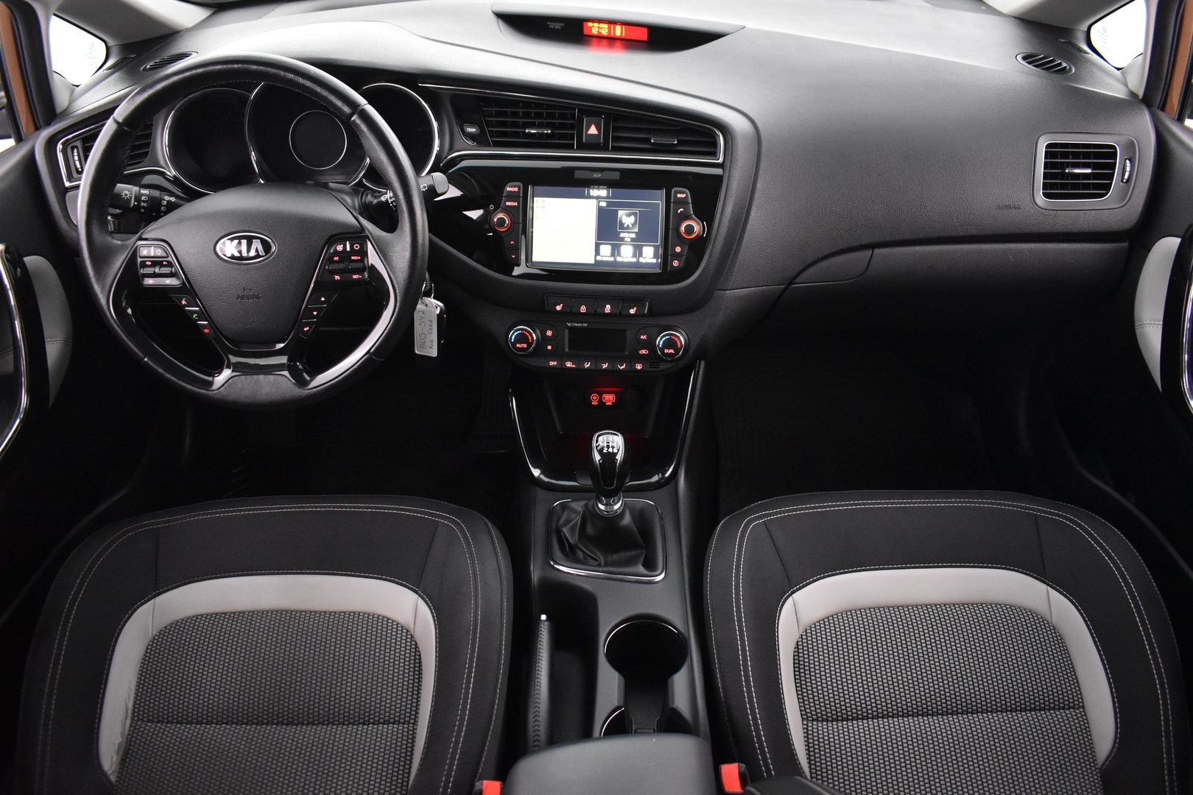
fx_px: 895
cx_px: 596
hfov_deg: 67.4
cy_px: 398
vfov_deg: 47.9
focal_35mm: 27
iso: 3200
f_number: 3.5
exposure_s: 1/20
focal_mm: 18
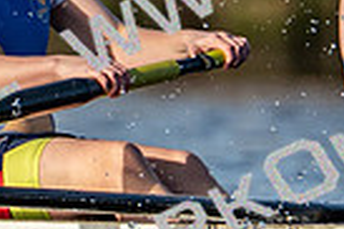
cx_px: 372
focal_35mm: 3807
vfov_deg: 0.4
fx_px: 36334
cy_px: 79
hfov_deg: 0.5
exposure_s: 1/2000
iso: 400
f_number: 6.3
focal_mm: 600
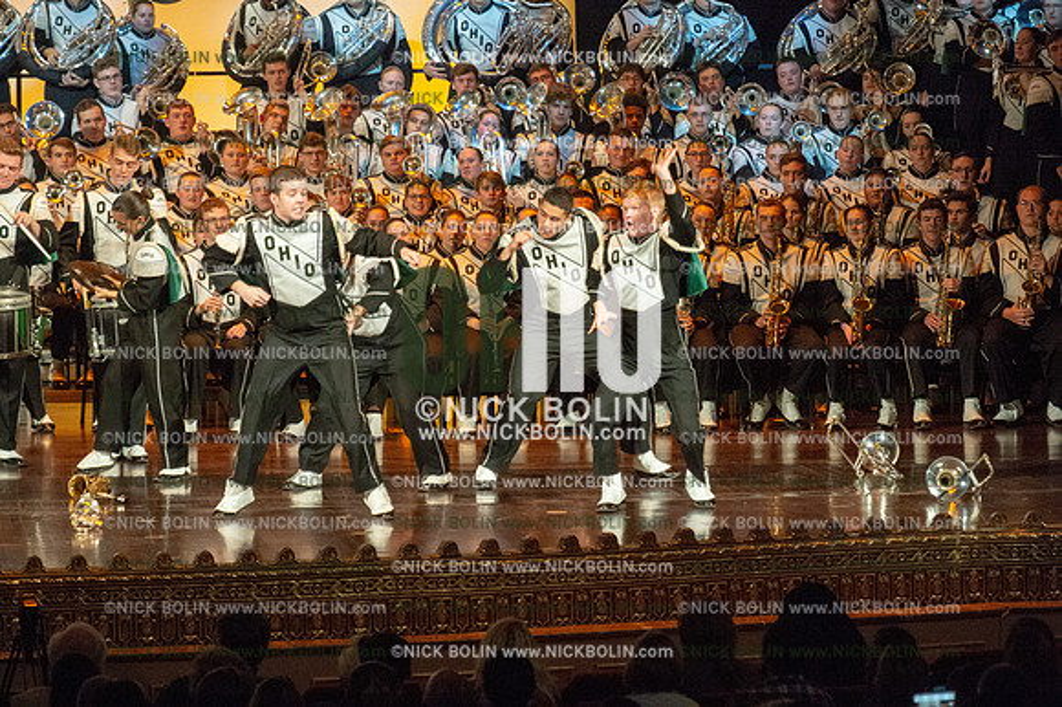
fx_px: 5896
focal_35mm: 200
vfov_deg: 6.9
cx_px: 531
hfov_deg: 10.3
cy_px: 354
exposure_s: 1/320
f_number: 5.6
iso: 8000
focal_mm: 200
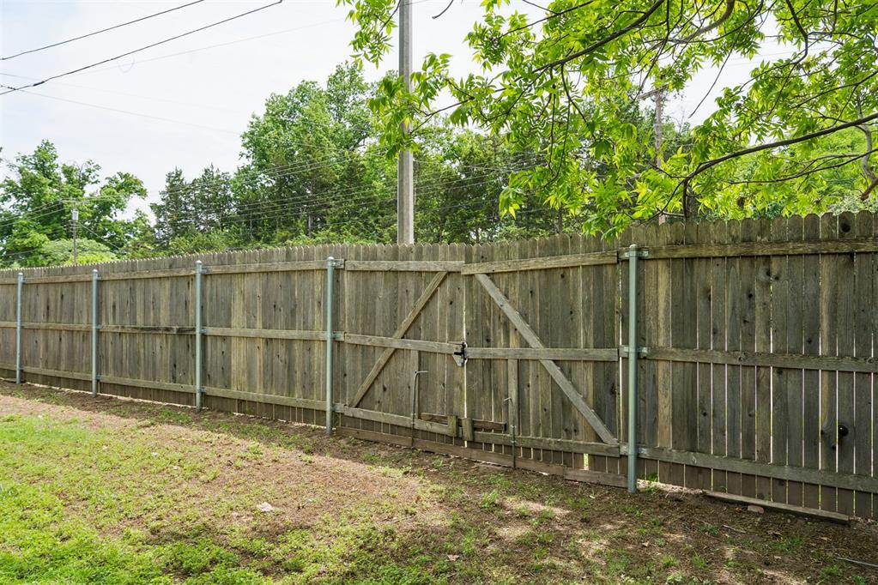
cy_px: 292
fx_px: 658
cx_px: 439
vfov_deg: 47.9
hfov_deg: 67.4
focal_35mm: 27
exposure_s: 1/125
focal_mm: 27
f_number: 8
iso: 200
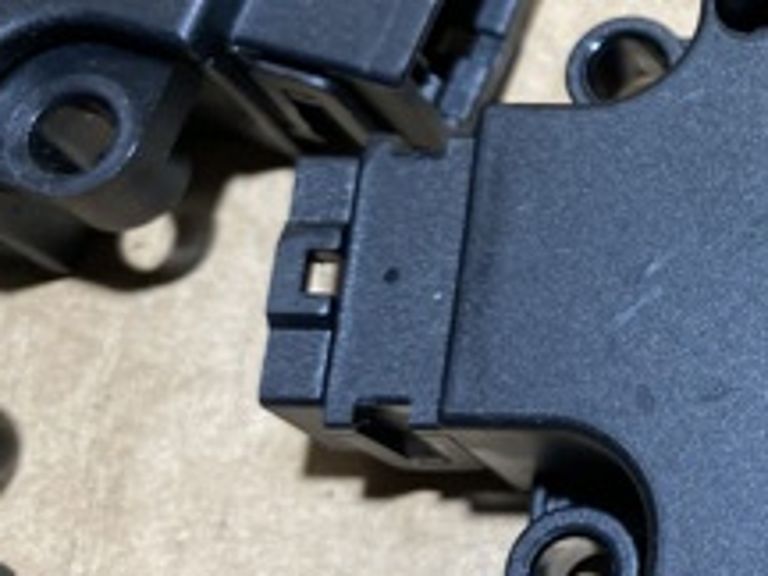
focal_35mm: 74
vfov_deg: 19.9
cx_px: 1092
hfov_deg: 22.5
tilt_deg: -69.9
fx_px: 1642
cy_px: 228
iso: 125
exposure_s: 1/100
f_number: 1.8
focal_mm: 4.25
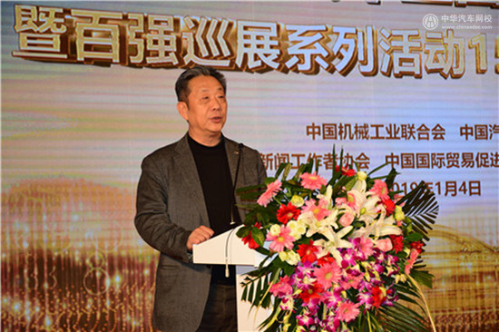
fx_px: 1371
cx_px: 250
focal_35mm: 99
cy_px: 166
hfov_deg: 20.6
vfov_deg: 13.8
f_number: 5
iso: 400
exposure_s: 1/100
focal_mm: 66
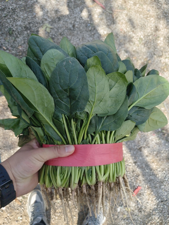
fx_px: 150
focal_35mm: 23
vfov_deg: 73.9
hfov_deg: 58.9
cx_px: 84
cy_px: 112
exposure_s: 1/2717
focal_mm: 5.5
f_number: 1.88
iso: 50
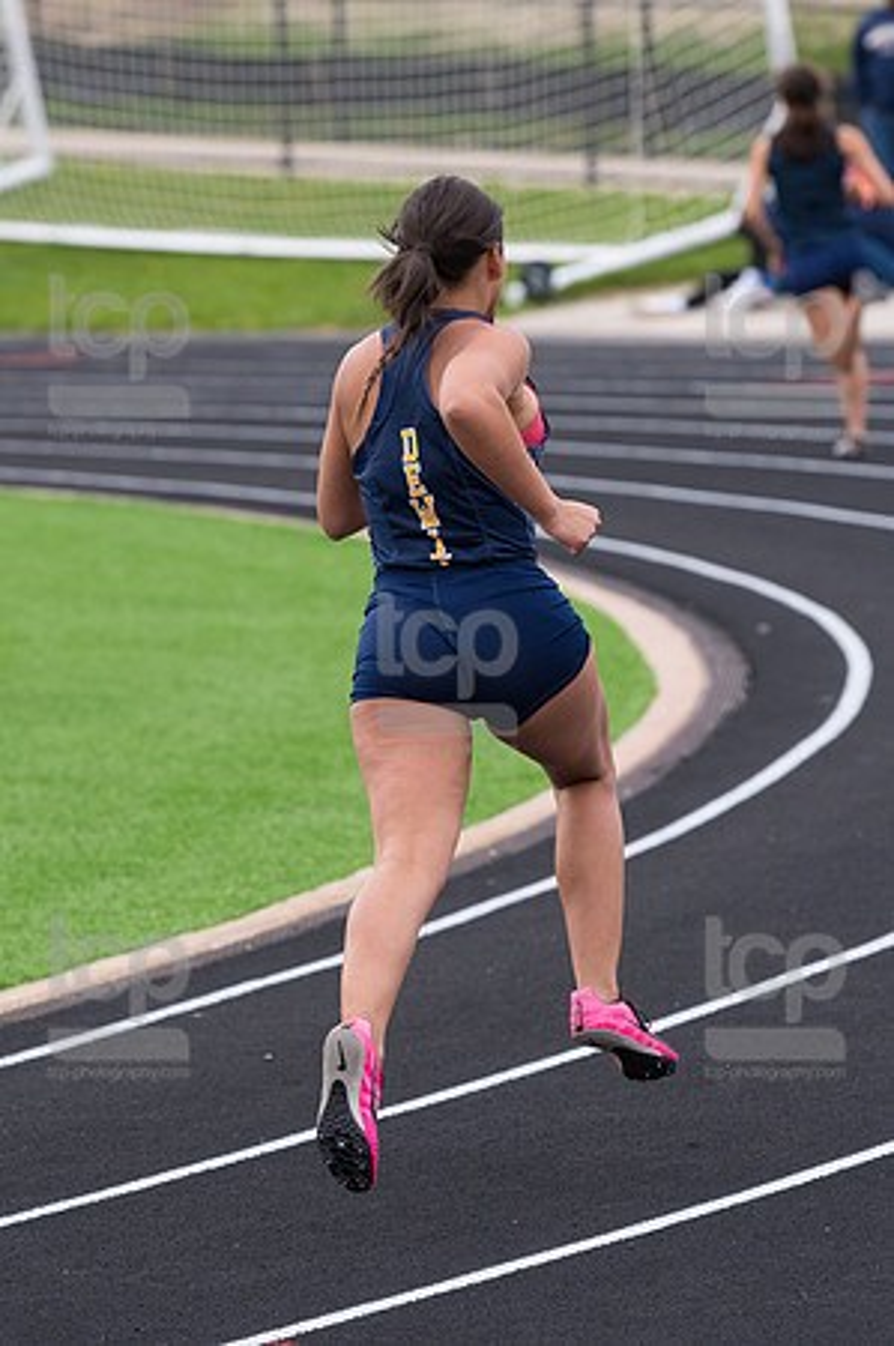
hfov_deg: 5.2
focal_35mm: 262
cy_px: 673
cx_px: 447
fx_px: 9781
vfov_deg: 7.9
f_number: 5
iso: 1250
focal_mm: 175
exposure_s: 1/2000
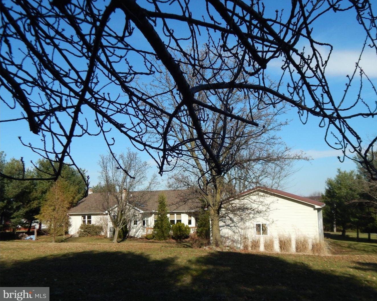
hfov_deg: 54.1
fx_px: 368
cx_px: 205
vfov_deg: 44.5
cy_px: 149
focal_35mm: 33
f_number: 6.5
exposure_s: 1/400
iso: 125
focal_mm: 5.6
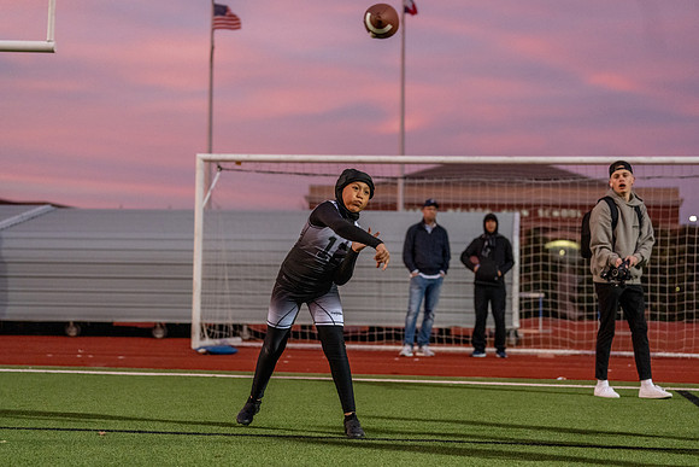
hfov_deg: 26.4
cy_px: 234
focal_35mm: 77
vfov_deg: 17.8
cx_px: 350
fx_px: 1493
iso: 4000
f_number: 2.8
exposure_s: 1/1000
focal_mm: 75
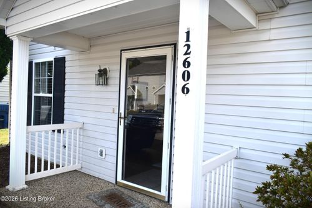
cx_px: 156
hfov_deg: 67.4
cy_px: 104
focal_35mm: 27
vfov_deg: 47.9
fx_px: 234
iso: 400
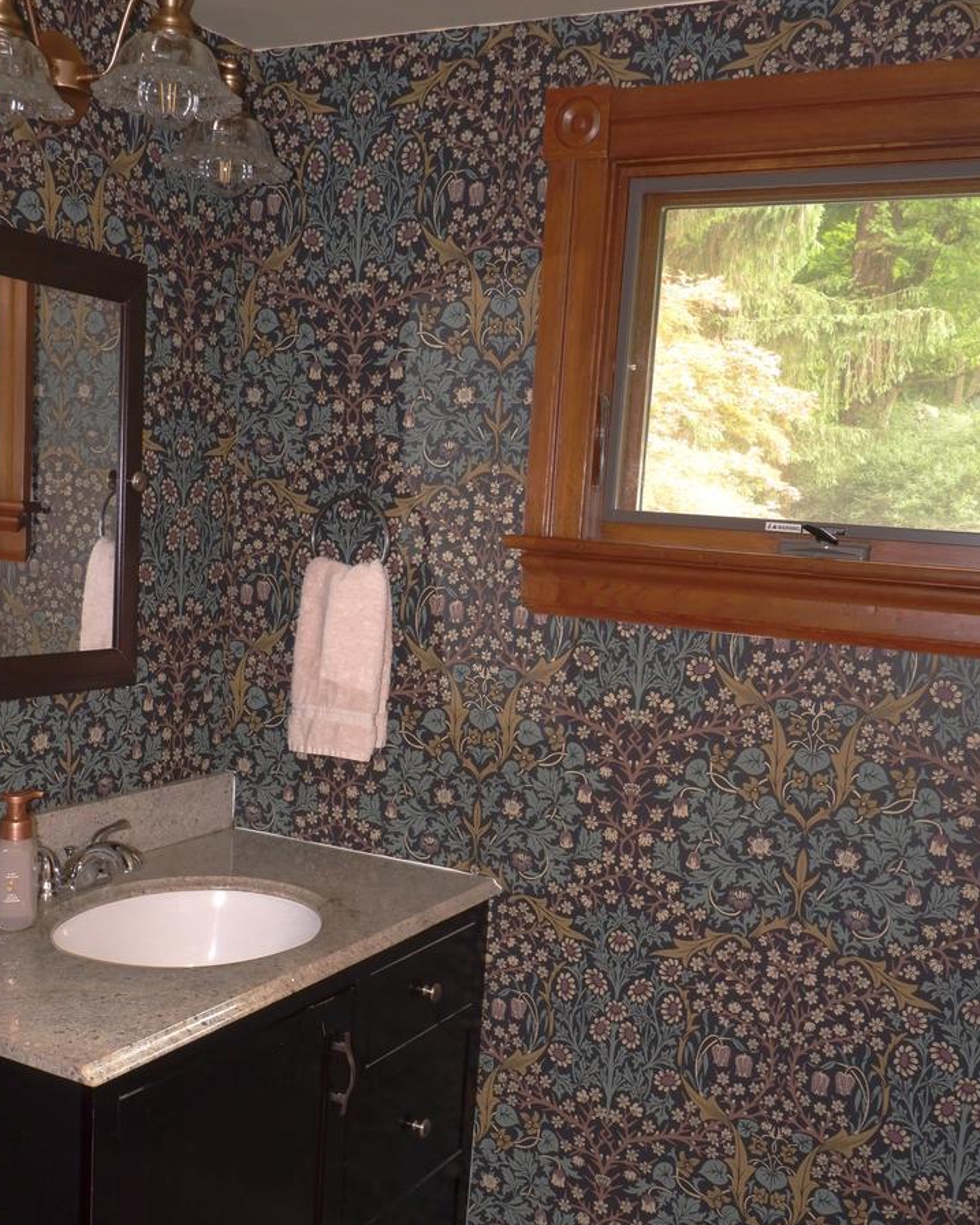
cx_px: 447
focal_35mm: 37
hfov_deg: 40.1
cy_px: 737
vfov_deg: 48.8
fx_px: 1341
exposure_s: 1/15
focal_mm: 15
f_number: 11
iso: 1600
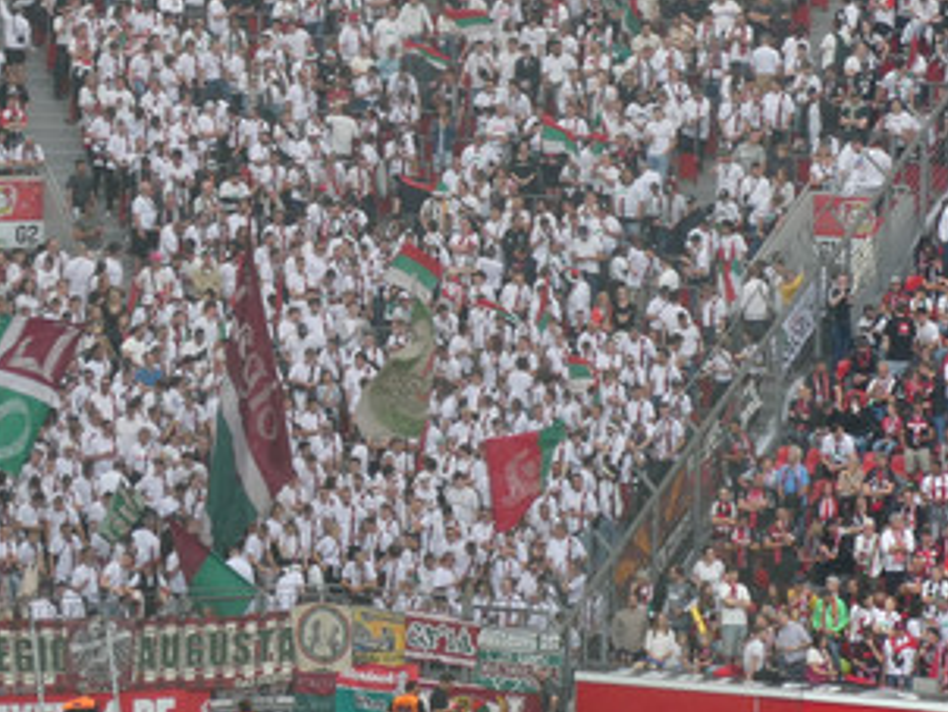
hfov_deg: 6.9
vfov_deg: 5.2
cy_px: -6
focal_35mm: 286
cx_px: 336
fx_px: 7839
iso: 125
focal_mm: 24.2
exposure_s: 1/80
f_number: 5.3
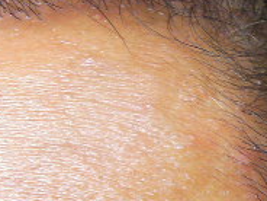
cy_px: 133
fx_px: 1018
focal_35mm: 132
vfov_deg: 11.2
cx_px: 258
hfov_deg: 14.7
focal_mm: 6.8
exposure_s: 1/30
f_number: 3.5
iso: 174
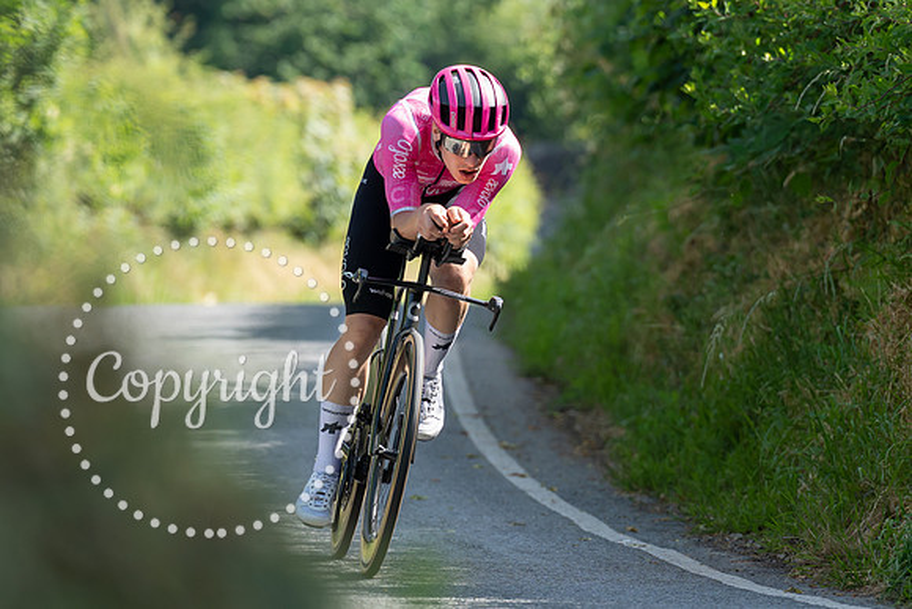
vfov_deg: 3.5
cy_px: 363
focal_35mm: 390
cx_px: 423
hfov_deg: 5.3
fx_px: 9873
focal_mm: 194
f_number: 3.5
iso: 400
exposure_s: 1/1000
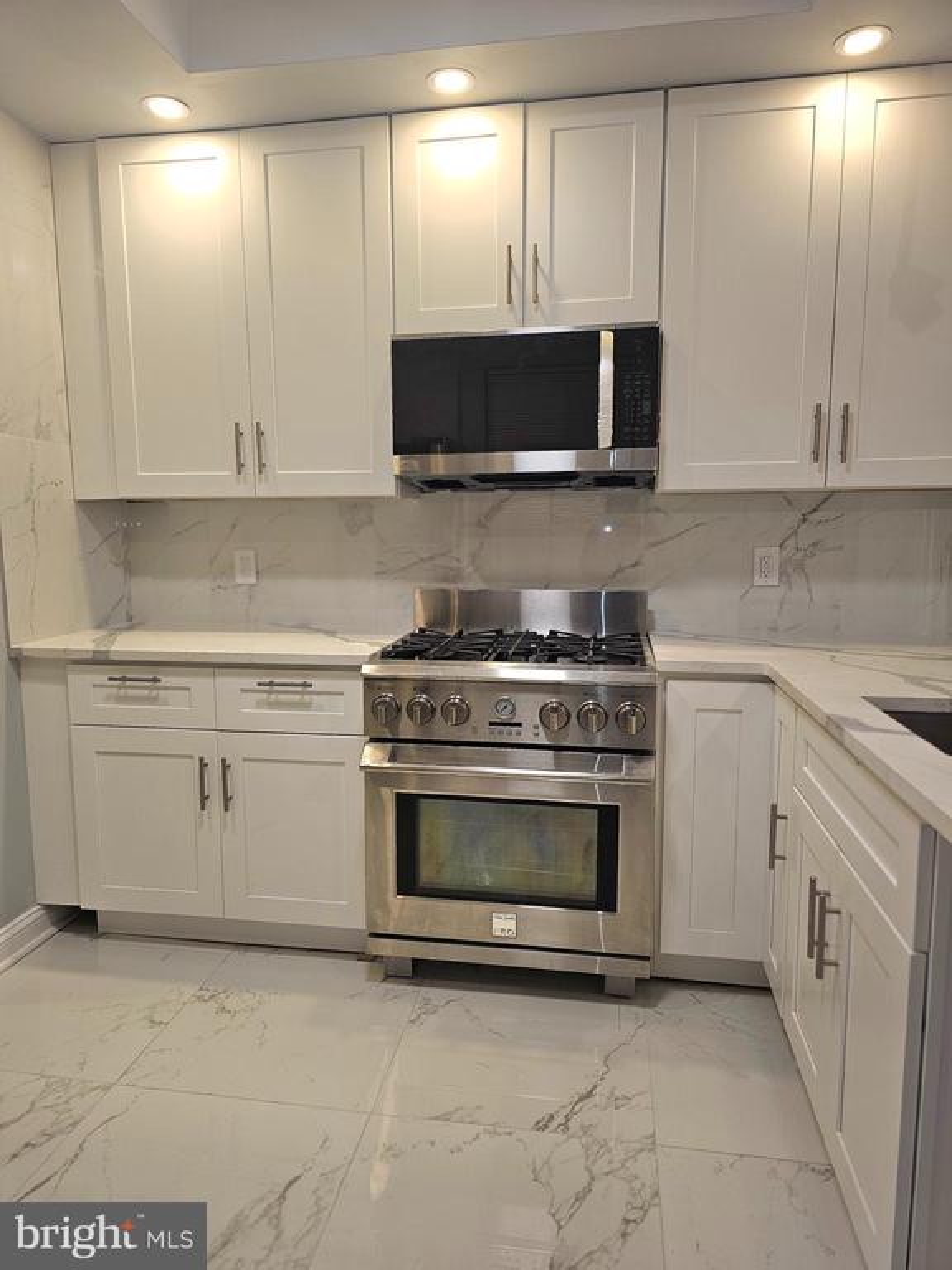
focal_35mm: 23
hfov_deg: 58.9
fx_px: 843
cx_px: 476
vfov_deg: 73.9
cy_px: 635
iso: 100
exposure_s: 1/120
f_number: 1.7
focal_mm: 6.3
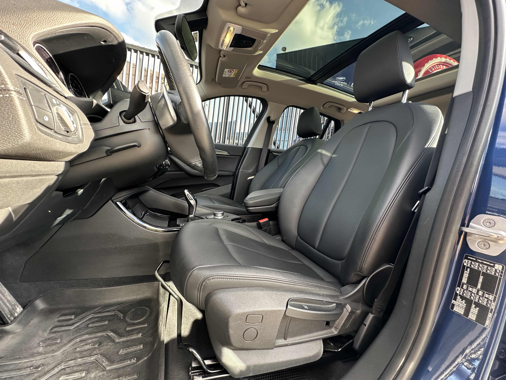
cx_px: 253
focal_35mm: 14
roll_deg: -7.5
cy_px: 190
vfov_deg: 85.7
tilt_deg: -3.7
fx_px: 205
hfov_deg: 102.1
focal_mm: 2.22
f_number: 2.2
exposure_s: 1/99
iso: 160
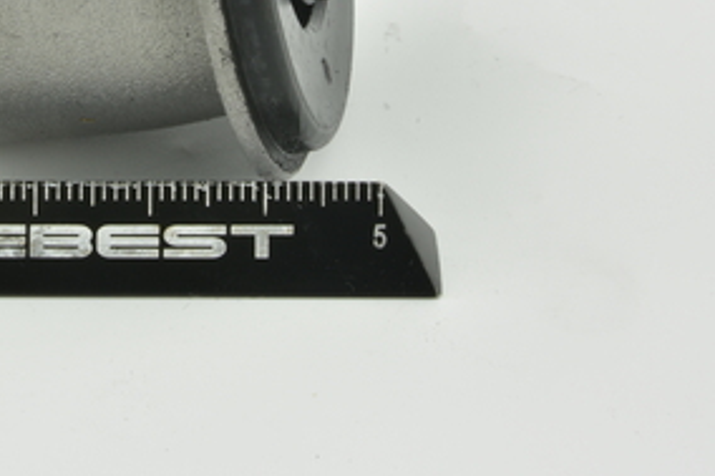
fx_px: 3017
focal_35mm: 152
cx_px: 81
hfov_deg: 13.4
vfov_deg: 8.9
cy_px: -81
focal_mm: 60
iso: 64
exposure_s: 1/2.5
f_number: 32
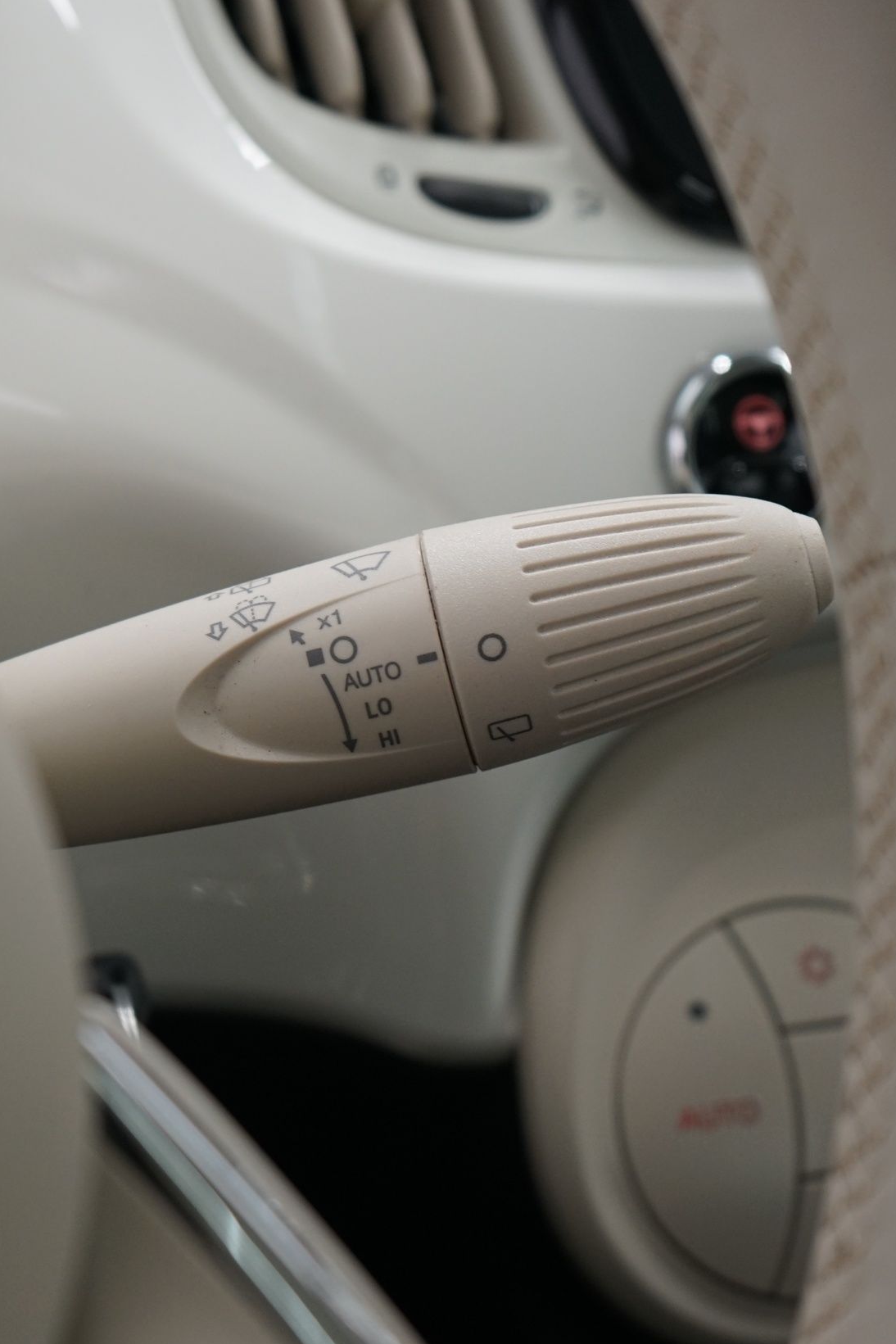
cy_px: 681
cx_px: 301
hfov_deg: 21.2
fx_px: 2389
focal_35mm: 64
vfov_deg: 31.4
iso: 800
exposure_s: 1/60
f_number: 4.5
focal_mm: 42
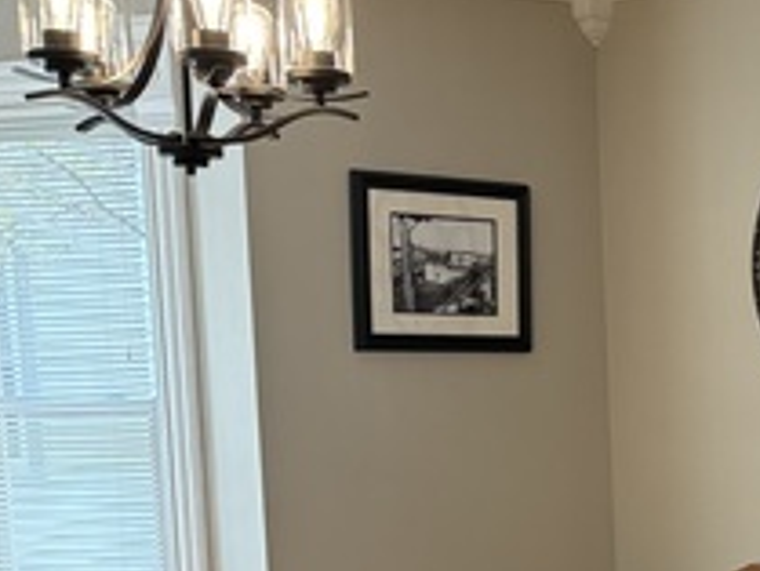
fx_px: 1823
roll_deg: +0.8
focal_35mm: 83
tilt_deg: -8.9
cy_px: 606
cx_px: 818
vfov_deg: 17.3
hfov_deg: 22.3
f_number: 1.6
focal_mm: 5.96
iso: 125
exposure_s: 1/120
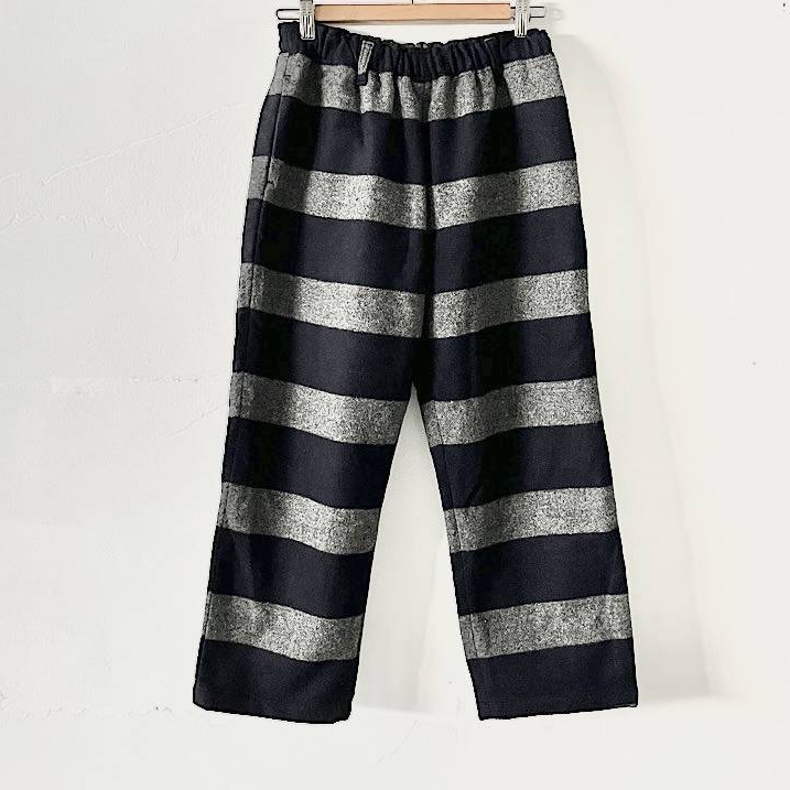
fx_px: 1059
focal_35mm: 41
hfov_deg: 40.9
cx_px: 421
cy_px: 261
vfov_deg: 40.4
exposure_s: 1/60
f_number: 1.6
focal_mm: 5.1
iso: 200
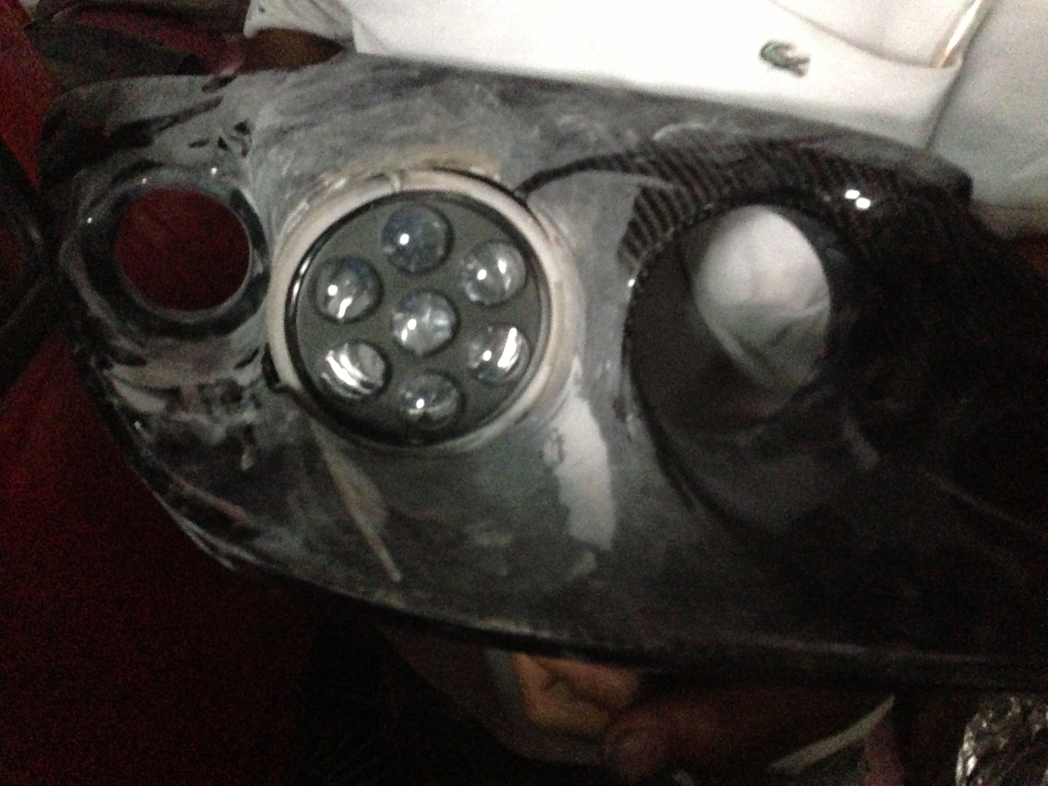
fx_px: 999
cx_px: 524
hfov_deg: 55.4
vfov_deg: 42.9
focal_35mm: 33
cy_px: 393
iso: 1600
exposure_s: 1/15
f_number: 2.4
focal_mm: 4.13
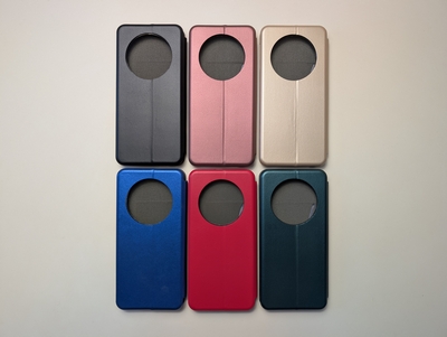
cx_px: 224
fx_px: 310
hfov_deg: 71.5
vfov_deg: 56.9
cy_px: 168
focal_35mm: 24
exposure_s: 1/23.8
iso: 25
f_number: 1.68
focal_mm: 6.9
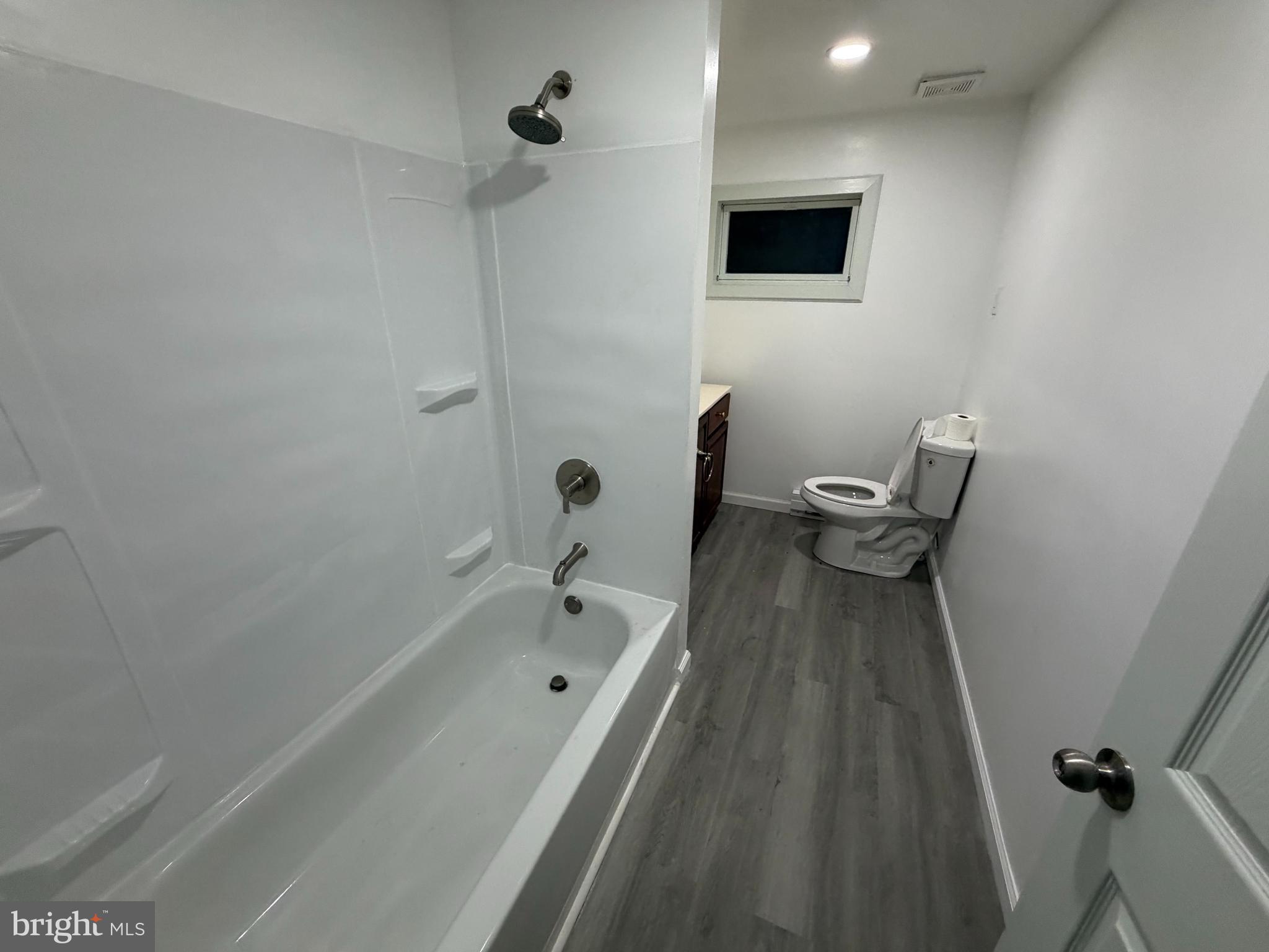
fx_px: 513
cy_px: 476
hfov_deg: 102.1
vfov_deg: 85.7
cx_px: 634
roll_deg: -1.7
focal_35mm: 14
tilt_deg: -17.0
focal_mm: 2.22
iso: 200
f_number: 2.2
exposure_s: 1/120
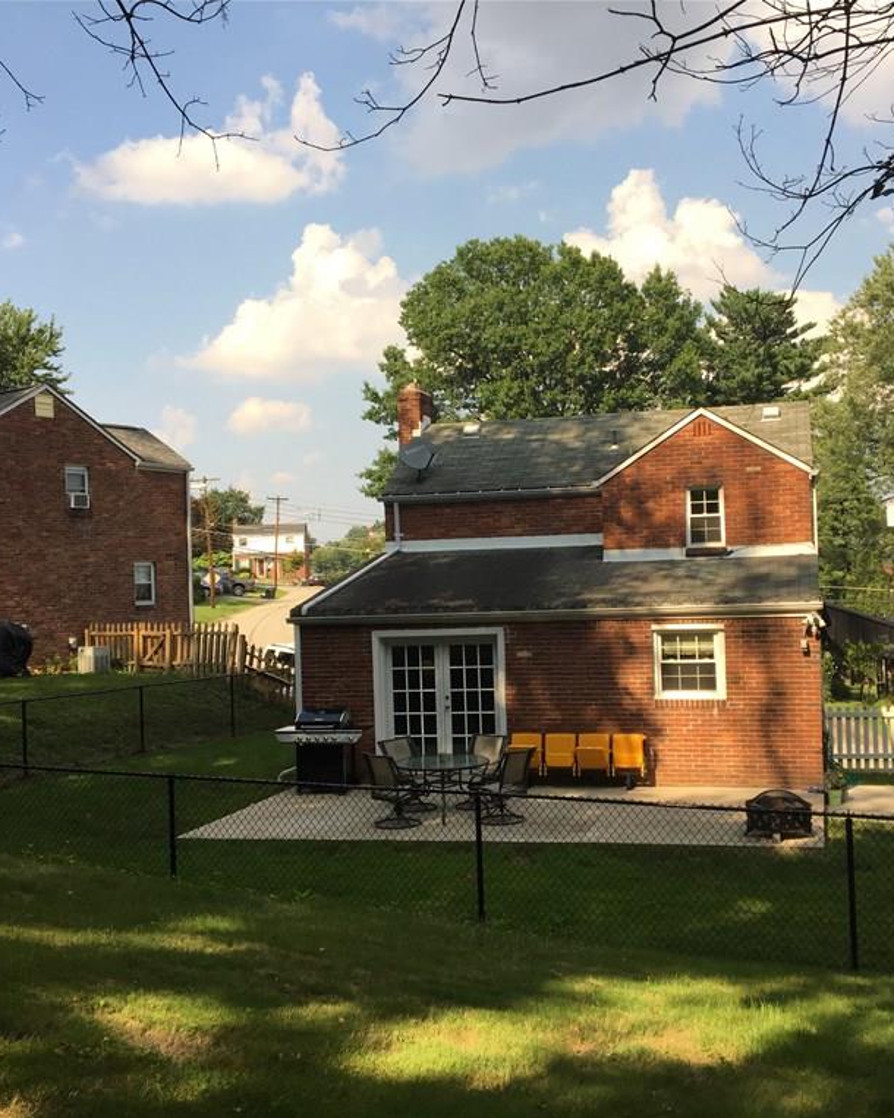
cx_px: 550
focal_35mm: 38
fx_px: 1257
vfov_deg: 47.9
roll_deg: +1.8
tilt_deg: +0.0
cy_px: 561
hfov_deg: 38.9
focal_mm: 4.15
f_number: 2.2
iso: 32
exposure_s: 1/1451
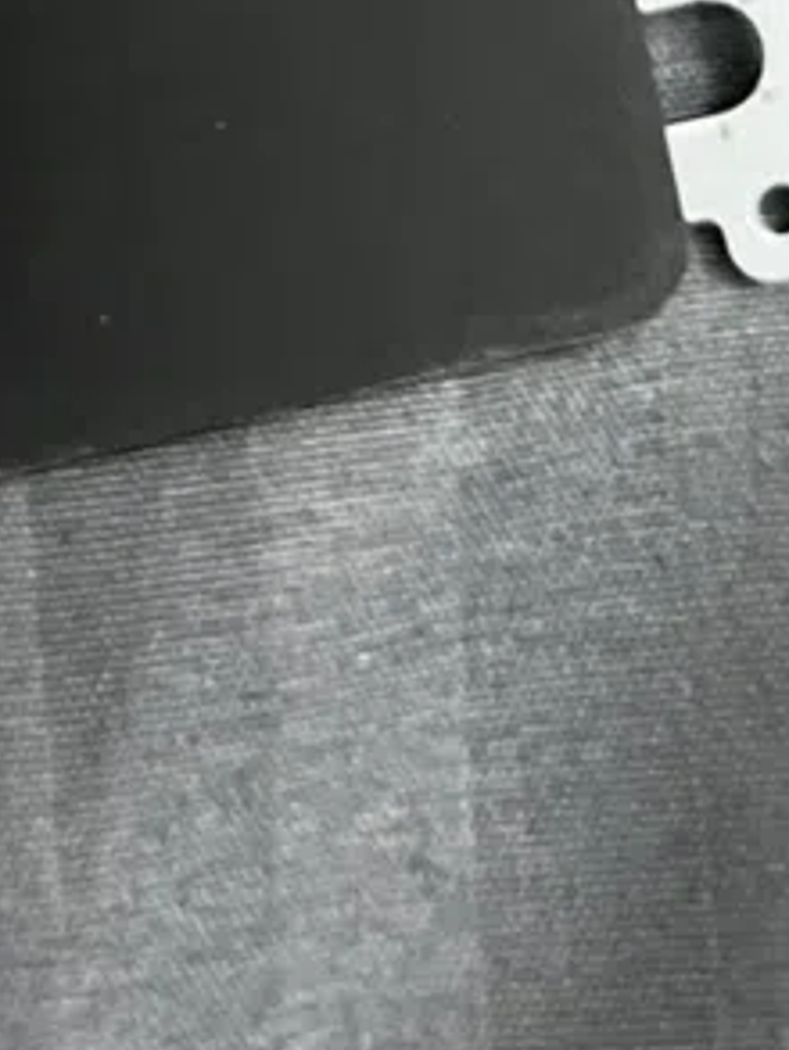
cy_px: -1066
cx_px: -344
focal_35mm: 121
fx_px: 3675
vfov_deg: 13.8
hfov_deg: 11.8
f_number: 1.5
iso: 500
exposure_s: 1/33
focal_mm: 5.7
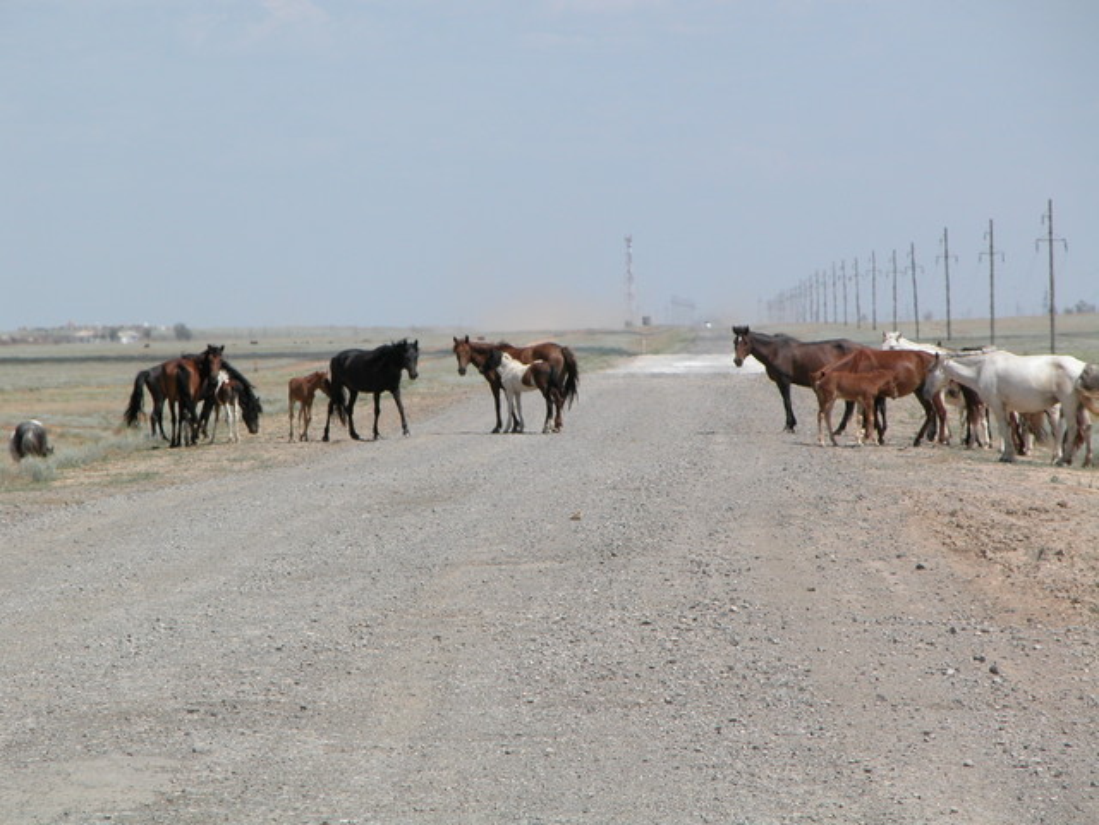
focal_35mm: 280
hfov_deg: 7.1
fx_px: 8890
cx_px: 550
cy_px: 412
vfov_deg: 5.3
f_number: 6.6
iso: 100
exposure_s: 1/515
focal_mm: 71.2
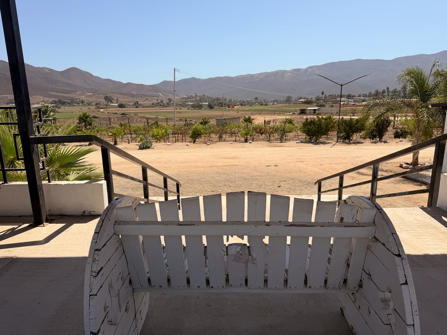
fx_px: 310
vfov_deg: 56.8
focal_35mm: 24
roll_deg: +1.7
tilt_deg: -12.6
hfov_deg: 71.6
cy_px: 168
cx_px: 224
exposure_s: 1/6711
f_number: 1.78
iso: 80
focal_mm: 6.76
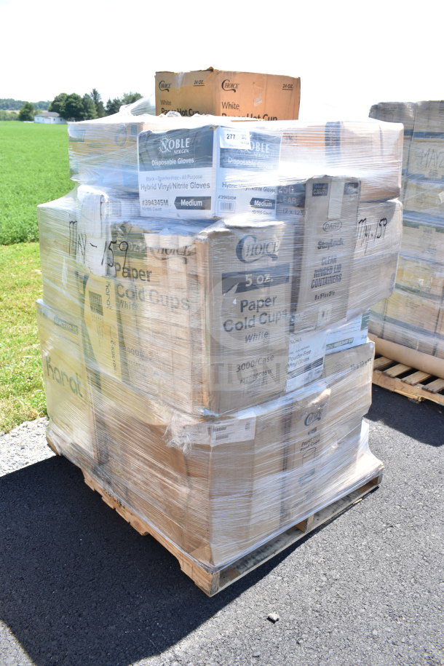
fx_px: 499
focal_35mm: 27
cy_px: 333
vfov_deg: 67.4
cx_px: 222
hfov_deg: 47.9
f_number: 7.1
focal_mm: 18
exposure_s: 1/200
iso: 200
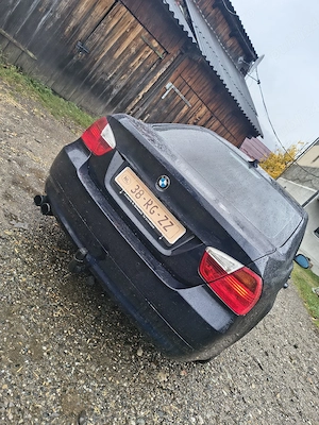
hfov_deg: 56.8
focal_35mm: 24
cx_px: 160
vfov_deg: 71.6
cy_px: 212
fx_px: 295
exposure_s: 1/145
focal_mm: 5.56
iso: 100
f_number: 1.8
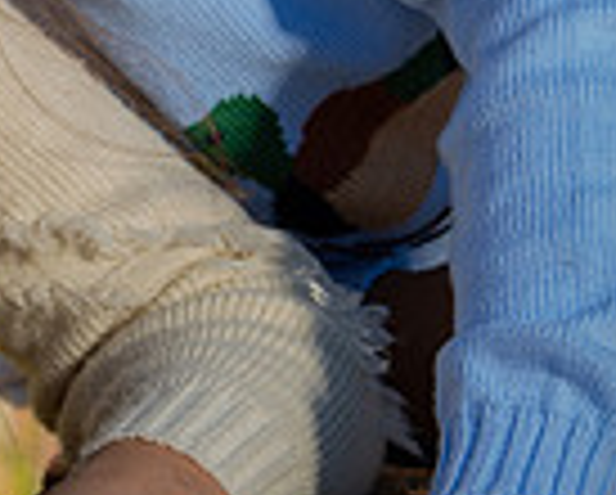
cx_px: -202
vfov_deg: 3.2
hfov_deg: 4.0
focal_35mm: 484
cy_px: -45
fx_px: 8836
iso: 50
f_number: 5
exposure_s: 1/250
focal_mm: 122
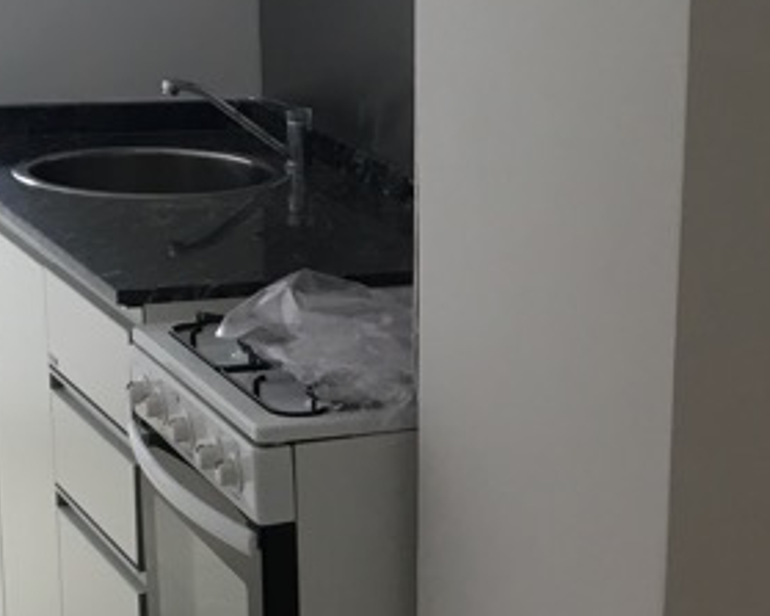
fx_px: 2369
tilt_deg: -20.7
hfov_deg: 18.2
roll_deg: -3.3
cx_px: 665
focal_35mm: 104
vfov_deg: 14.5
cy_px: 624
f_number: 2.2
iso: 32
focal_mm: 4.15
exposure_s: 1/33
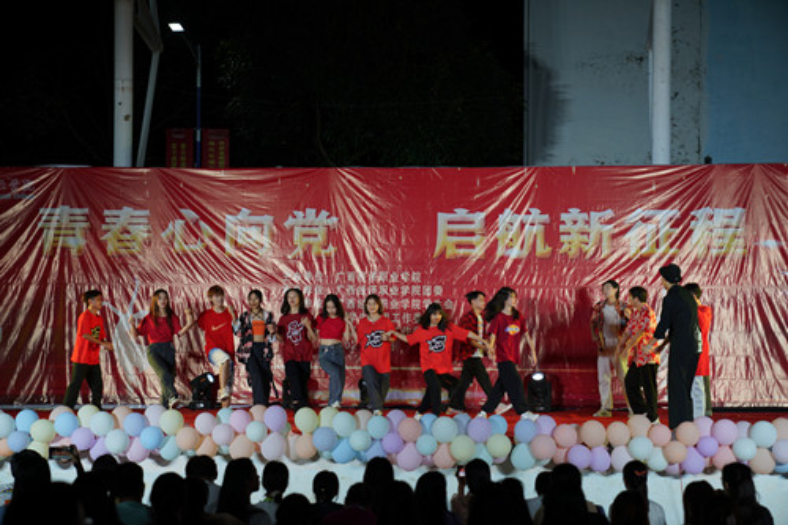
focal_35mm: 70
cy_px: 262
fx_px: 1532
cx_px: 394
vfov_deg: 19.4
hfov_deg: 28.9
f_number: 3.2
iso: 100
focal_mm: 70
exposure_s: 1/100
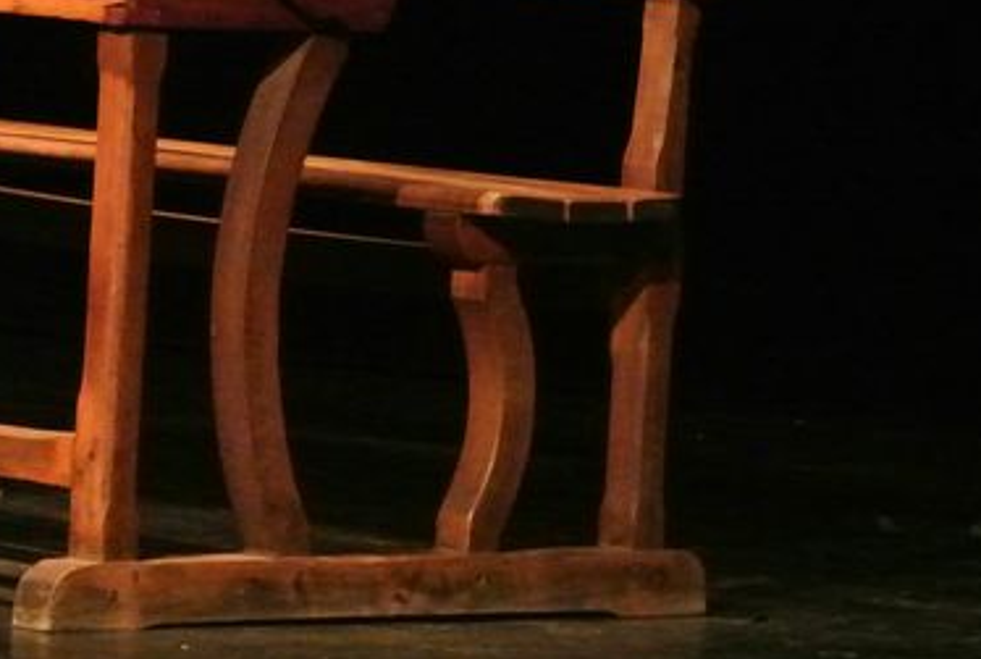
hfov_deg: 6.2
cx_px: 13
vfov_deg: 4.2
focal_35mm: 329
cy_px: -30
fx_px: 8983
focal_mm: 57.2
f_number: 8
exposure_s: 1/60
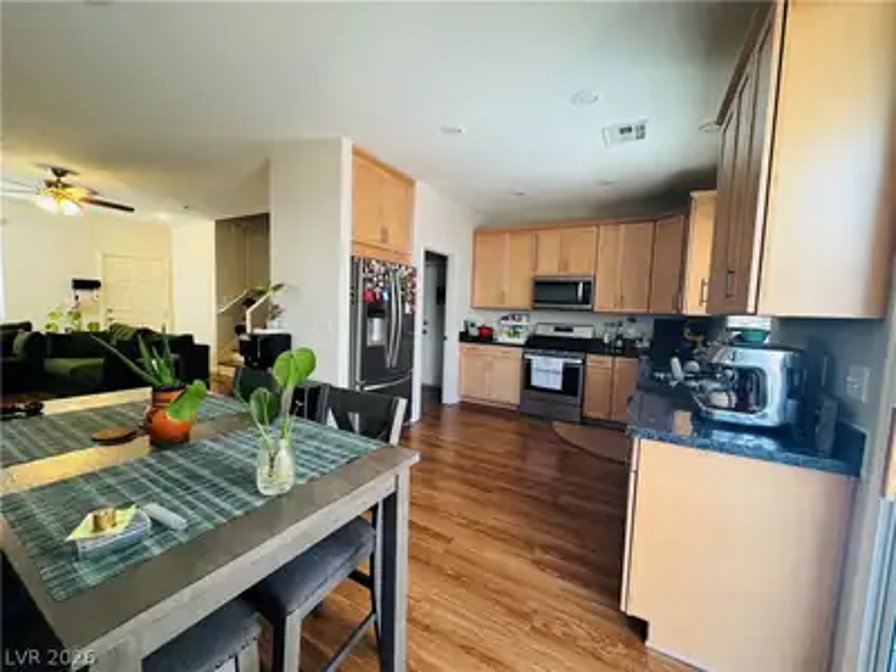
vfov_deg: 85.7
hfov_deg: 102.1
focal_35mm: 14
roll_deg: -1.6
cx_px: 448
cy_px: 336
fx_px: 362
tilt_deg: -4.8
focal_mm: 2.22
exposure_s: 1/60
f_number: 2.2
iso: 200
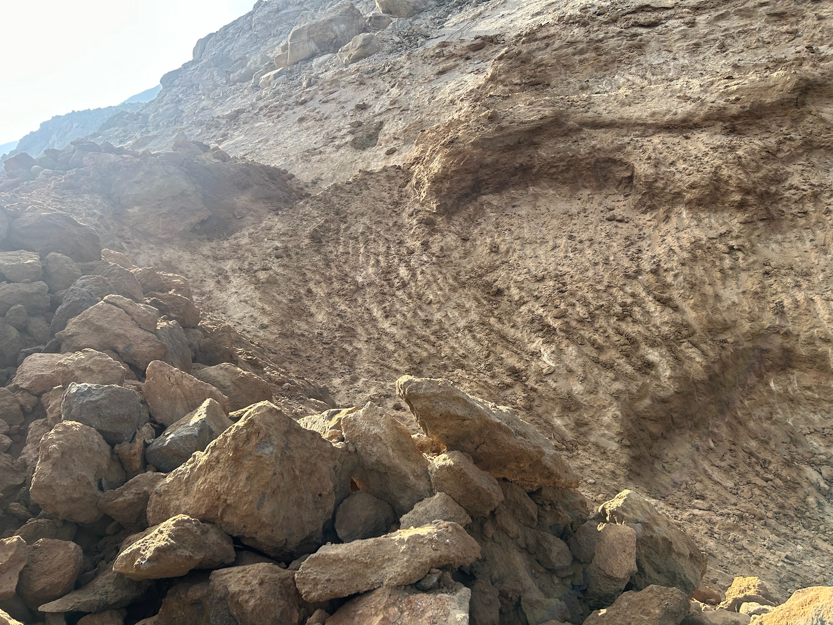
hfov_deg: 67.3
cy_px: 312
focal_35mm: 26
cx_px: 416
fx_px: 626
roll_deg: +2.1
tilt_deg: -2.4
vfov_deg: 53.1
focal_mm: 5.7
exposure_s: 1/1171
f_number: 1.5
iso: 50
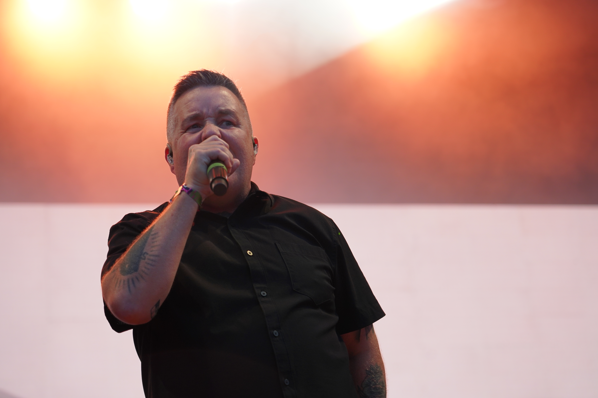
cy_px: 199
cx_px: 299
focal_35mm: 105
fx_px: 1744
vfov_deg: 13.0
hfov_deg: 19.5
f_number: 4
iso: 640
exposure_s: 1/160
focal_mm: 105
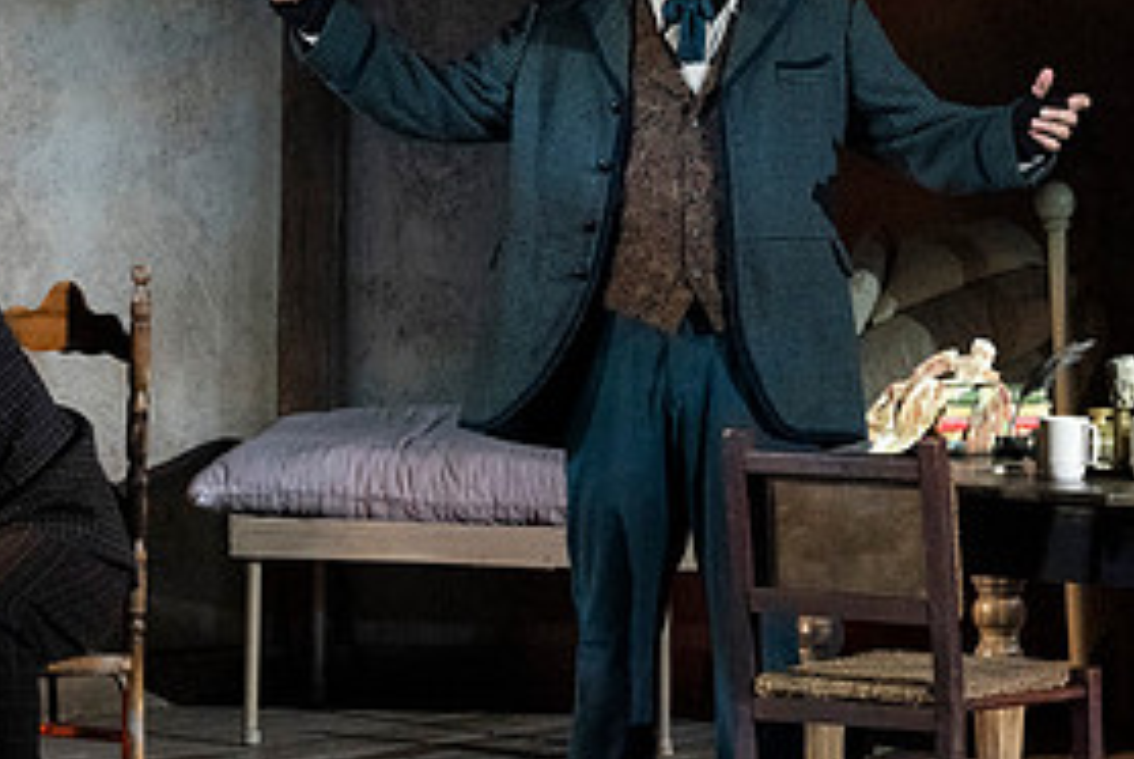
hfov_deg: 4.9
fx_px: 13149
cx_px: 175
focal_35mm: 417
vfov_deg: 3.3
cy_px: 324
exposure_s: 1/320
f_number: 10
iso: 16000
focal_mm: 200
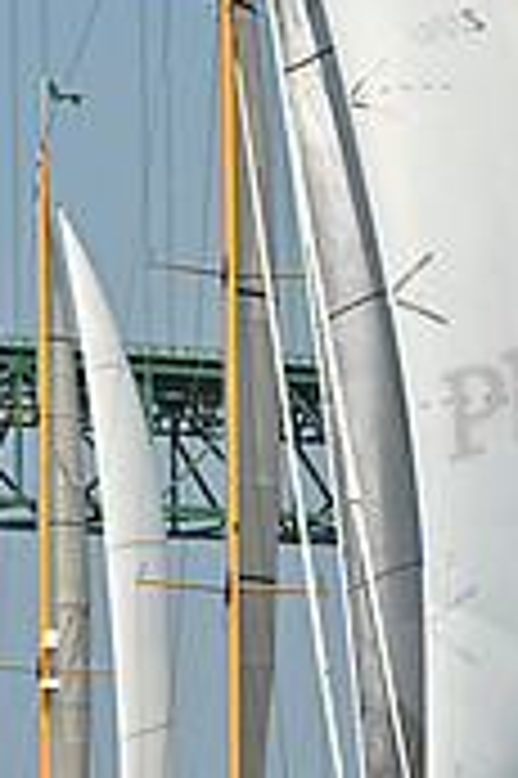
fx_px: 5082
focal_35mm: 235
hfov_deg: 5.8
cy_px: 175
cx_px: 209
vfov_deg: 8.8
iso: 320
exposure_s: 1/1250
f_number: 10
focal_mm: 70
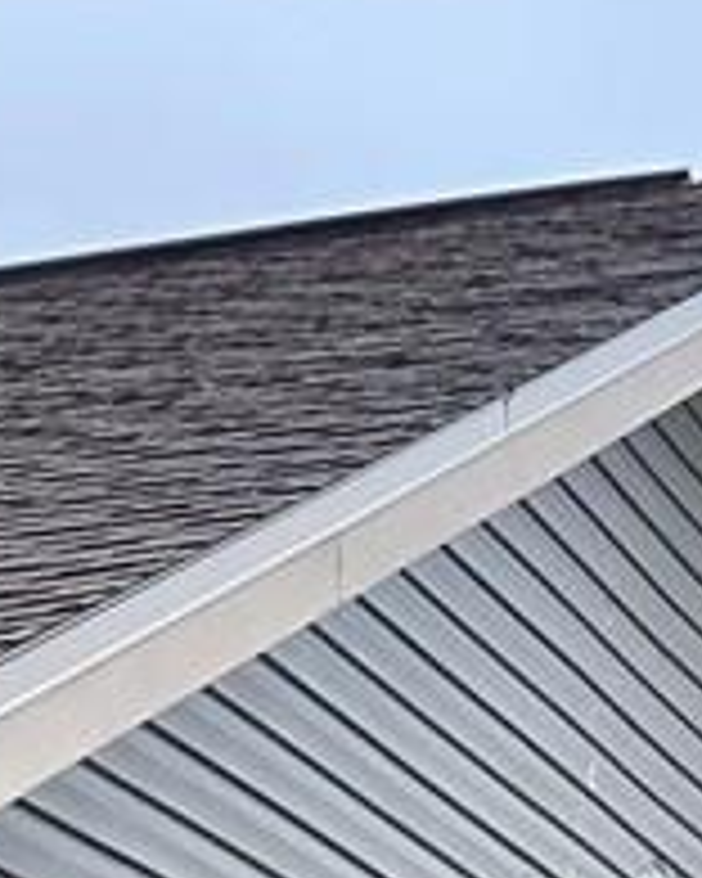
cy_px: 2058
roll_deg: +0.3
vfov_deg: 8.5
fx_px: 5402
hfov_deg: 6.7
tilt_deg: -3.1
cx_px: -1436
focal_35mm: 208
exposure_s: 1/124
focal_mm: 5.7
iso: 32
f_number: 1.5
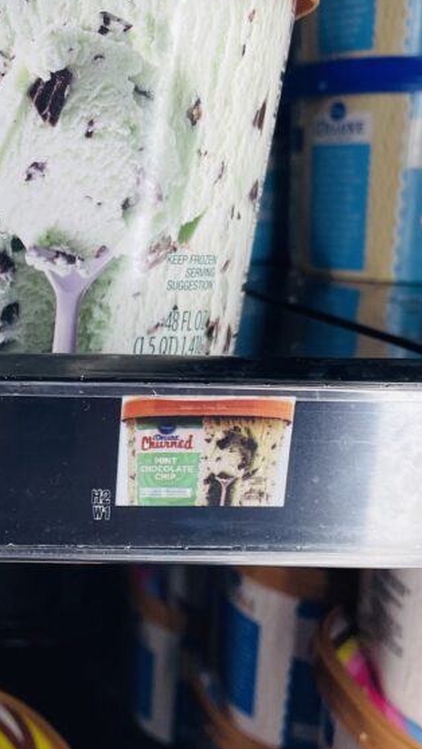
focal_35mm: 52
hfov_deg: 21.4
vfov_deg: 39.8
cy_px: 412
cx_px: -91
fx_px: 1034
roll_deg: -0.4
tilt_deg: -10.3
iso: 64
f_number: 1.6
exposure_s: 1/120
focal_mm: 4.2
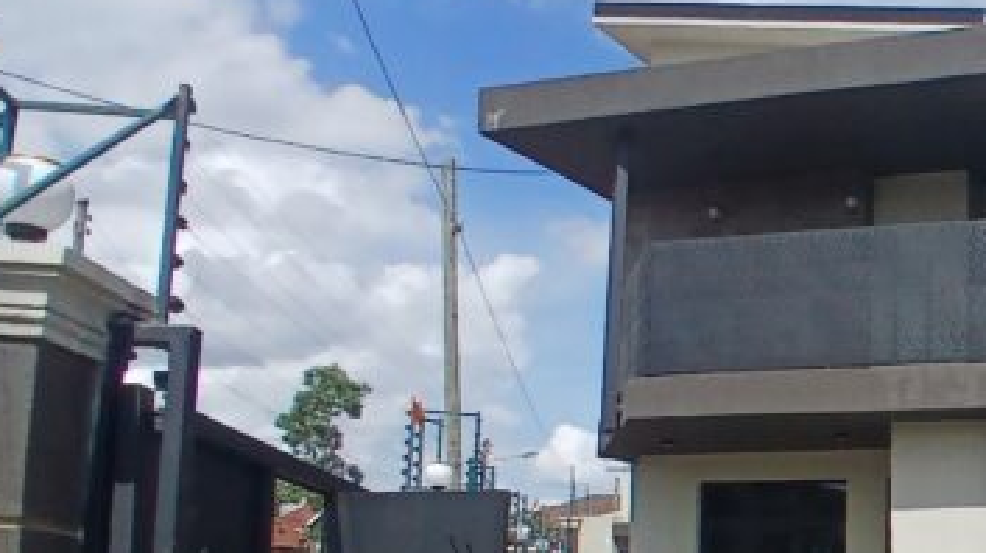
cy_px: 489
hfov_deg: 39.8
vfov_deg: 27.4
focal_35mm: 42
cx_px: 1075
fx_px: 1097
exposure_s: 1/1664
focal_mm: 1.4
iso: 50
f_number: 2.2
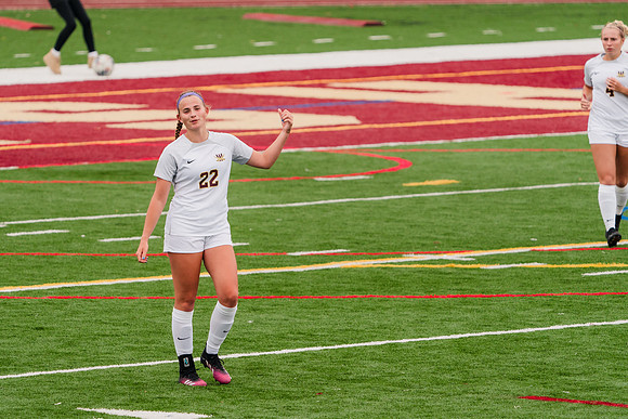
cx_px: 250
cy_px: 210
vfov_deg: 2.9
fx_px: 8406
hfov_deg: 4.3
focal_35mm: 482
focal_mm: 400
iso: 640
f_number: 6.3
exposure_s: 1/1600
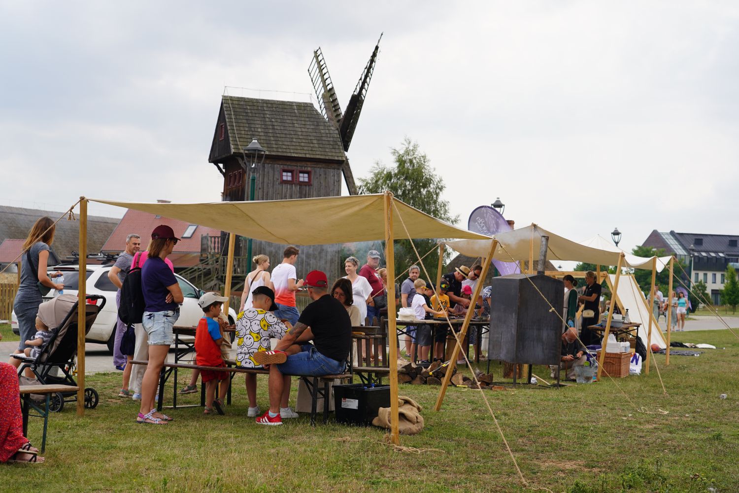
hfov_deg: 35.1
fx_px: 1170
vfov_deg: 23.8
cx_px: 370
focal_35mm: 57
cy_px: 246
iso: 100
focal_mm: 57
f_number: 5
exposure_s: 1/500
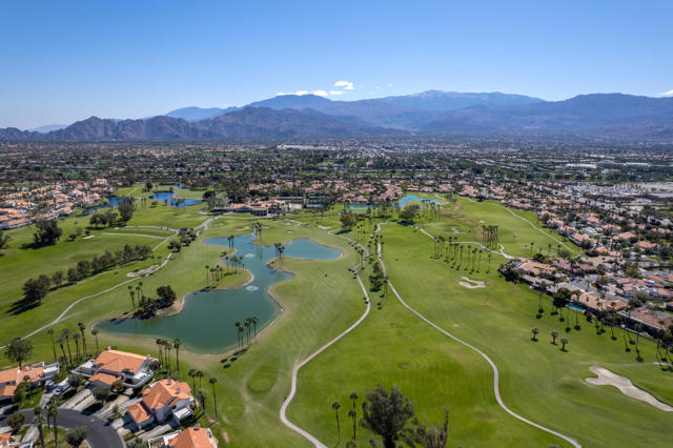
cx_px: 336
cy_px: 224
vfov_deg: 57.2
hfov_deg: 78.6
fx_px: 411
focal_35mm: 22
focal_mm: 8.38
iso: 100
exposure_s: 1/4000
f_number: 2.8
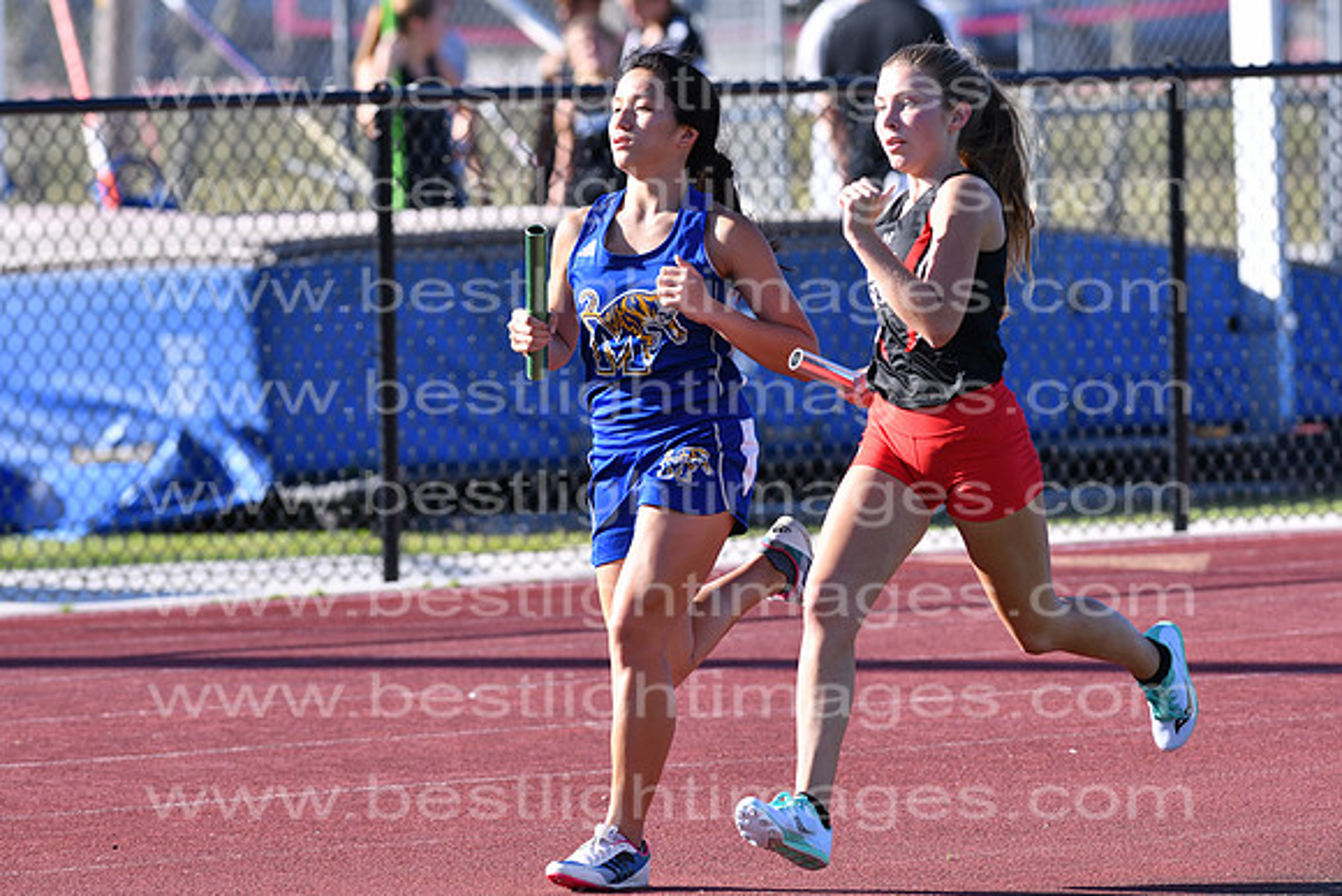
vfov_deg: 3.1
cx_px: 671
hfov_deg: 4.6
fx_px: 16778
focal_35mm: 450
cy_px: 448
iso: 400
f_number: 5.6
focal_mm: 300
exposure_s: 1/1250
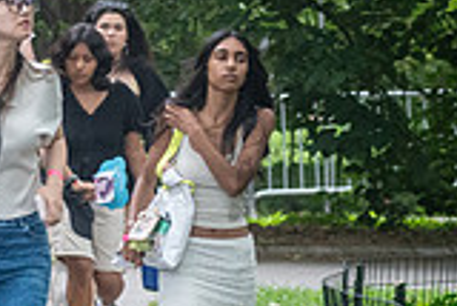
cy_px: 170
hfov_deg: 4.5
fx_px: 5819
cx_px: -308
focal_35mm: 458
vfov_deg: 3.0
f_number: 4.5
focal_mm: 92
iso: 1600
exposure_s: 1/200
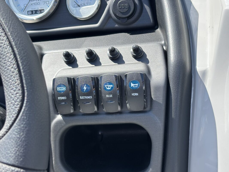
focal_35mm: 52
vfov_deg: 28.0
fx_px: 344
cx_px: 114
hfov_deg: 36.8
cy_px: 86
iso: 32
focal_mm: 5.96
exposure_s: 1/693
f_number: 1.6
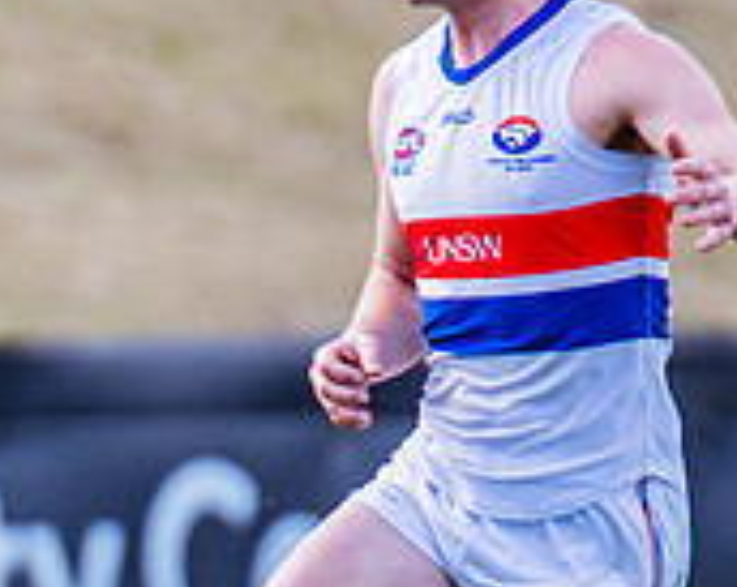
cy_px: 607
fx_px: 47710
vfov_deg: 0.7
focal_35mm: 2191
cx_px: -882
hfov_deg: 0.9
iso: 800
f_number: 4
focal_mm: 420
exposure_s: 1/2000
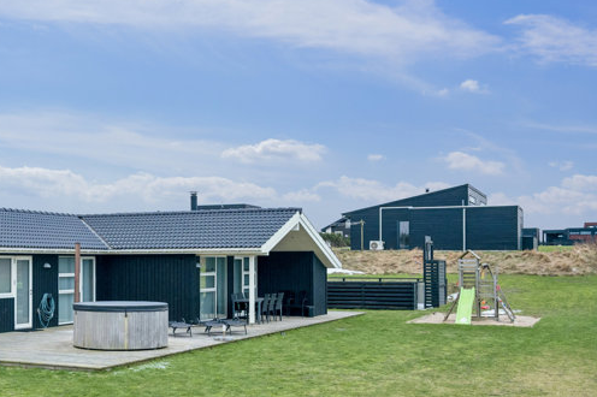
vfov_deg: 26.8
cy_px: 257
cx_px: 117
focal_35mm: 50
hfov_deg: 38.1
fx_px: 829
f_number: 5.6
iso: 1000
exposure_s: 1/160
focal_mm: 31
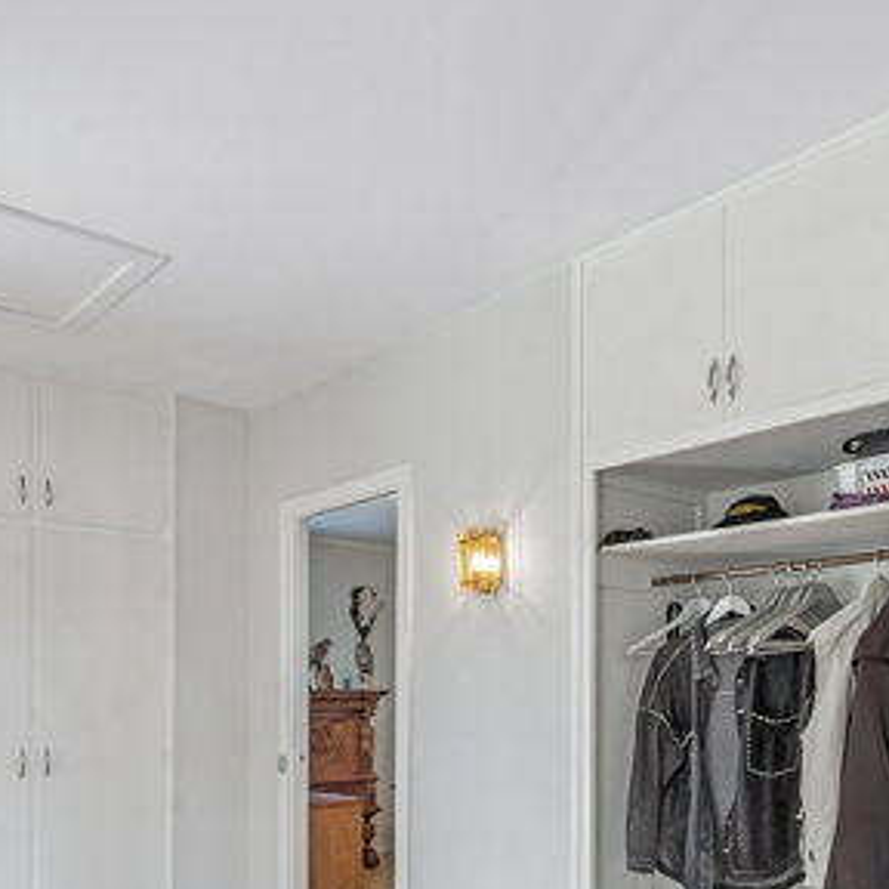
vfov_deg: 47.0
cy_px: 715
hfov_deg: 49.6
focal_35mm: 33
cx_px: 377
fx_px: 959
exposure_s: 1/10
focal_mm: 14
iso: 250
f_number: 10
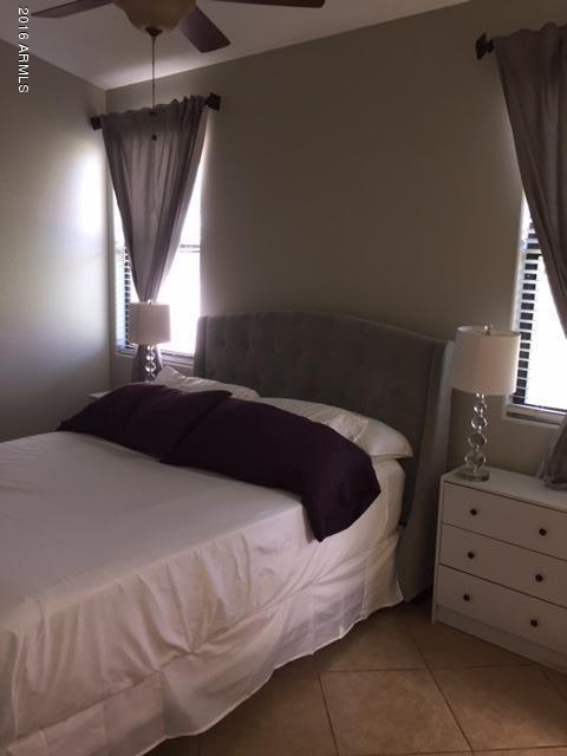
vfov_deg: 61.7
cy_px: 378
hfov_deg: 48.2
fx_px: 633
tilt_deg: -9.1
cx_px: 284
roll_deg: -2.0
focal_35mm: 29
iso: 100
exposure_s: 1/30
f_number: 2.2
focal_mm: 4.15
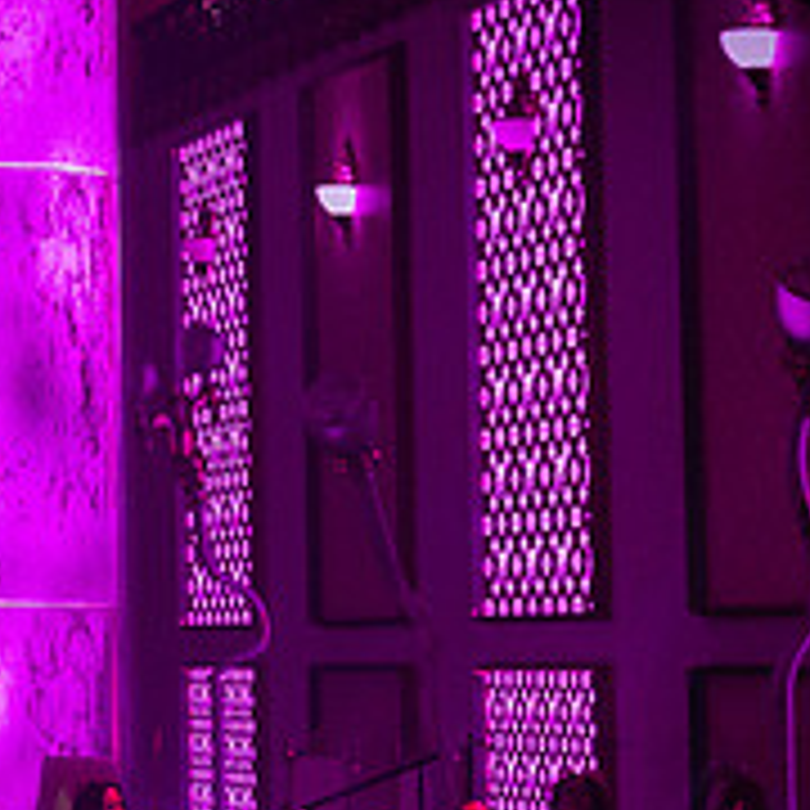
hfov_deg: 4.6
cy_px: 924
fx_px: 10139
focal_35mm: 383
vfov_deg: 4.6
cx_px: -193
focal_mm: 44.2
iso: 800
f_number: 5
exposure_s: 1/100
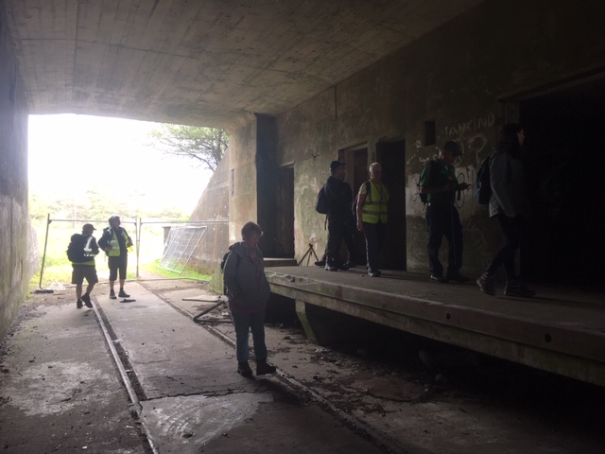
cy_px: 227
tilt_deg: +1.7
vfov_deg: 48.2
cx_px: 302
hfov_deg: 61.7
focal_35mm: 29
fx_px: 507
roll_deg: -0.1
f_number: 2.2
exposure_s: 1/50
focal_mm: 4.15
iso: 25
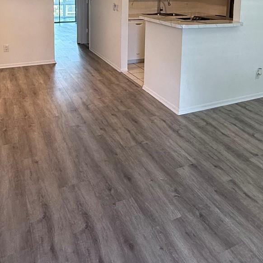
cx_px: 145
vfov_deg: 43.9
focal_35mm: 34
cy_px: 23
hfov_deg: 48.4
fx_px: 292
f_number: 2.2
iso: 160
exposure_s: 1/120
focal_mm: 2.22
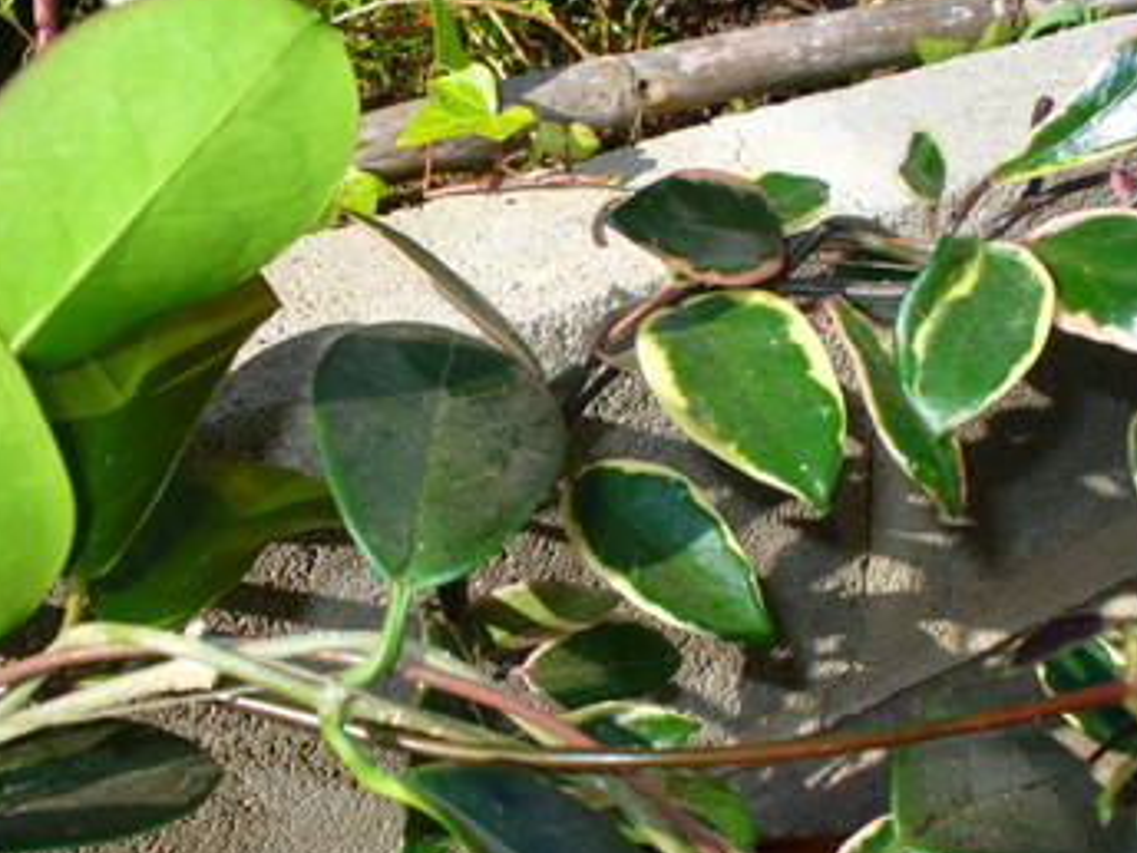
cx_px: 582
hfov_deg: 43.8
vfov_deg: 33.6
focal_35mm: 43
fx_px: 1412
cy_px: 469
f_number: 5.6
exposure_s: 1/250
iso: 80
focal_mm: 6.1
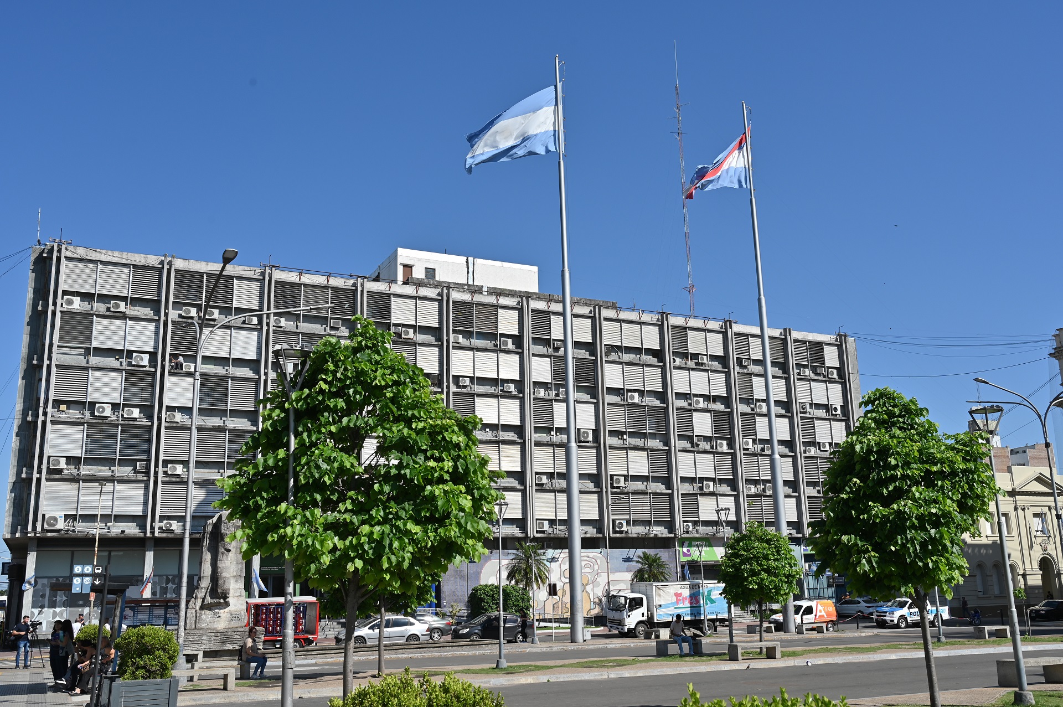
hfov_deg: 58.8
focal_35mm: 32
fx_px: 944
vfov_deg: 41.1
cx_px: 532
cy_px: 354
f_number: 10
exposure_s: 1/250
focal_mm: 32
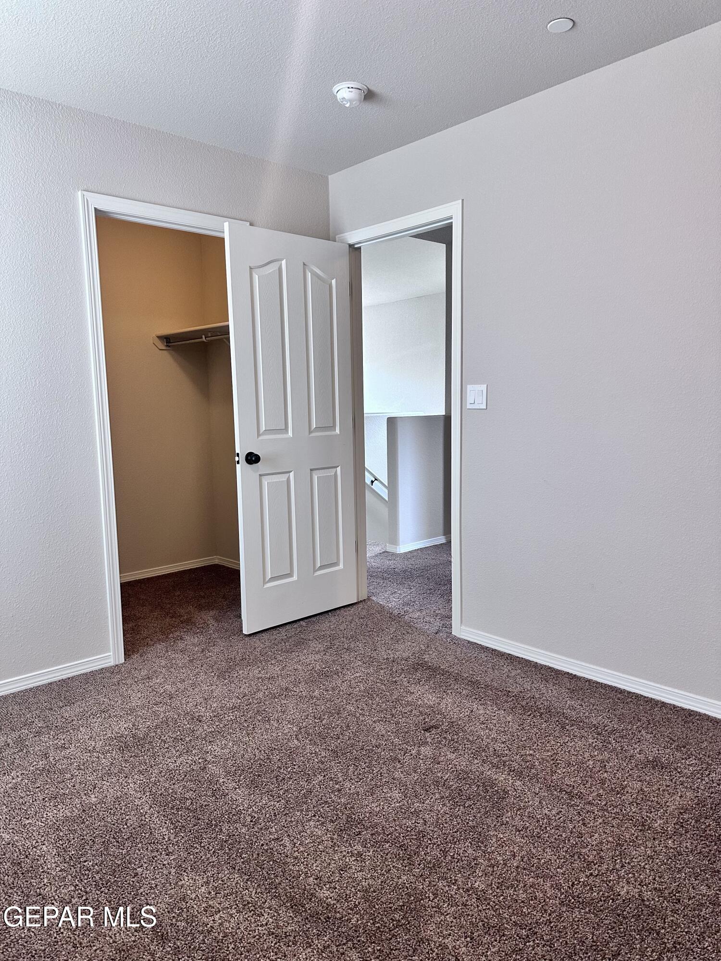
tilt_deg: -6.0
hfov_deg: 56.8
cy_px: 480
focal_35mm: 24
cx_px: 360
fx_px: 667
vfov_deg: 71.6
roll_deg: -0.1
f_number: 1.78
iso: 250
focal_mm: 6.86
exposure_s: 1/60
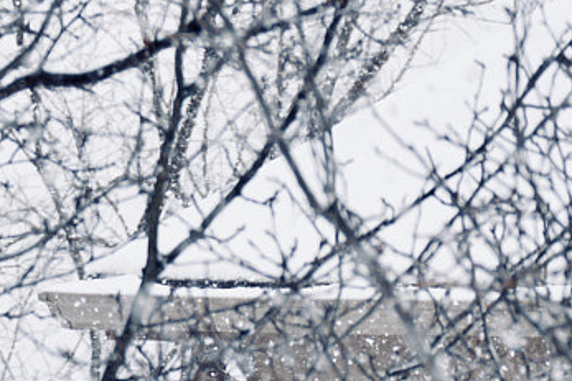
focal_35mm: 775
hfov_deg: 2.7
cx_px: -348
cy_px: 543
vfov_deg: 1.8
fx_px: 12307
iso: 200
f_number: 5.6
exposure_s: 1/200
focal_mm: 112
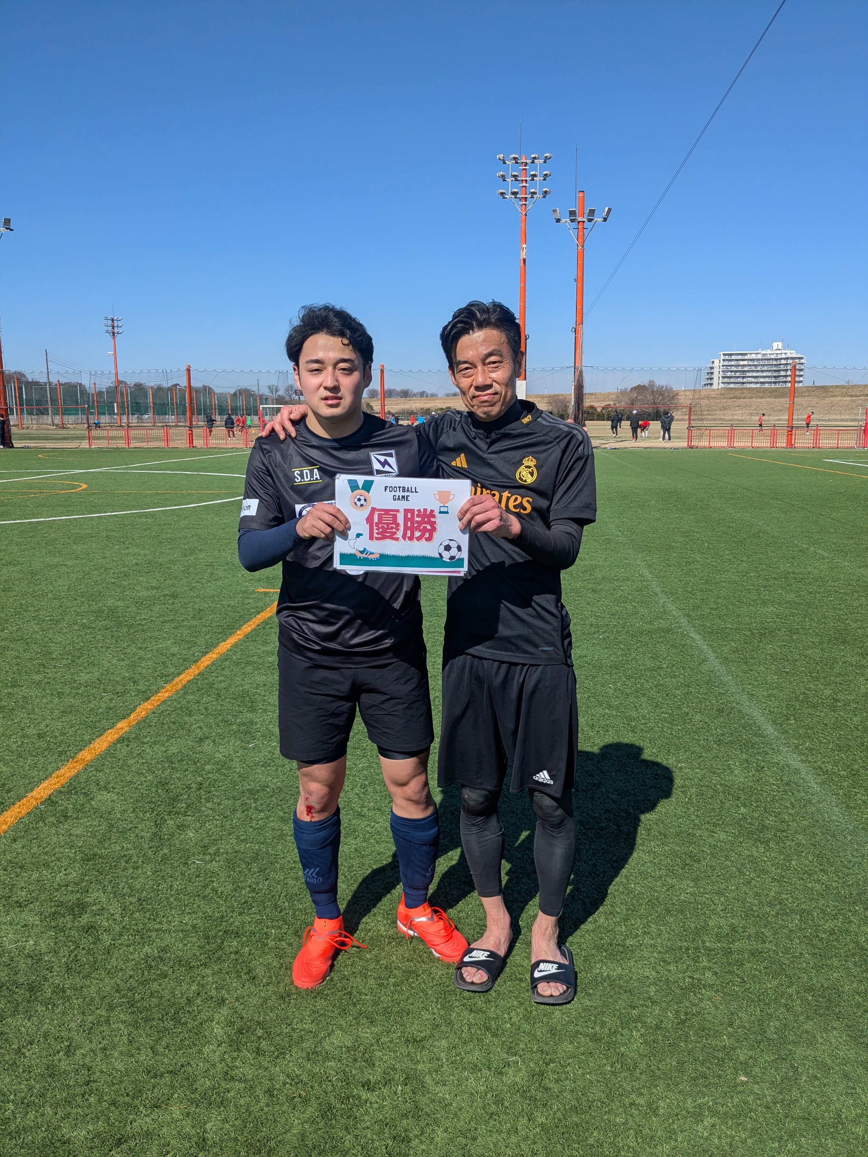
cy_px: 578
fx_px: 903
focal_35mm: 27
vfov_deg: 65.3
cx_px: 434
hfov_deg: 51.4
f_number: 1.73
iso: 57
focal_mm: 4.38
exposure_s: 1/5848
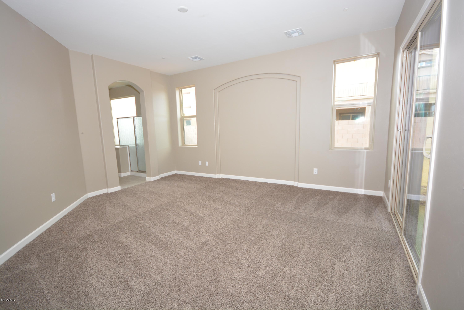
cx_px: 232
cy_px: 155
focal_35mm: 16
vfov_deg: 72.1
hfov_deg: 95.0
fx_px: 213
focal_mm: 11
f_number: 4.2
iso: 450
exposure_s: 1/60
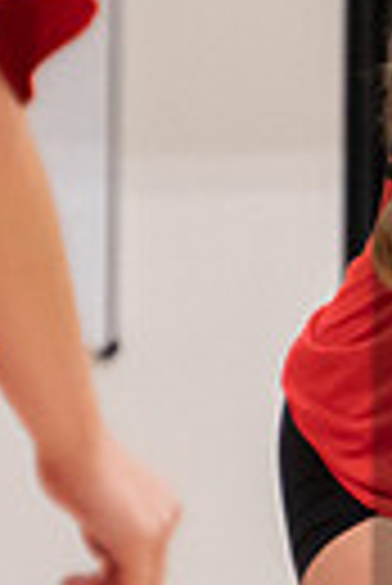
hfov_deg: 2.3
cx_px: 826
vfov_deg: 3.4
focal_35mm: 605
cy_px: -61
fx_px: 9855
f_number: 2.8
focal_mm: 75
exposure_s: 1/1000
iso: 3200
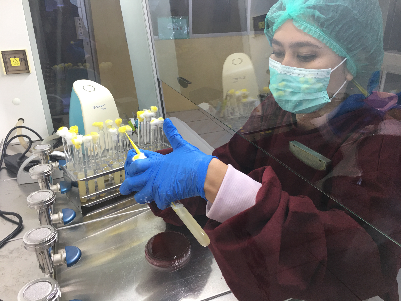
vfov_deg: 48.2
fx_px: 336
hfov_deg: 61.7
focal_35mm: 29
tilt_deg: -23.1
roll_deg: +0.7
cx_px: 200
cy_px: 150
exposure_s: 1/33
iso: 32
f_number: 2.2
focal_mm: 4.15
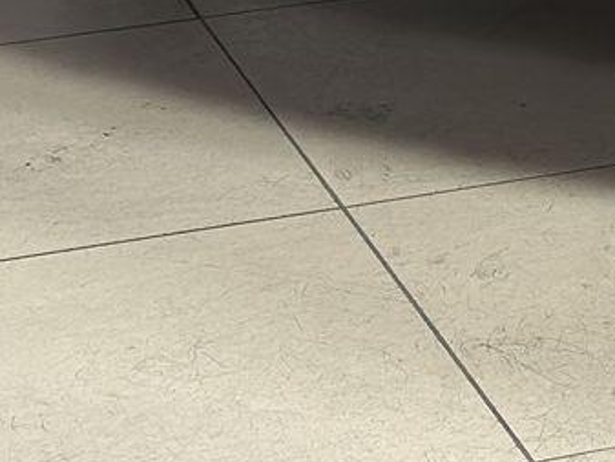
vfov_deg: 7.0
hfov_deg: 9.5
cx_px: 745
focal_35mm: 205
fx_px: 3643
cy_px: -480
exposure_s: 1/100
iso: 125
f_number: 1.78
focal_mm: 6.86
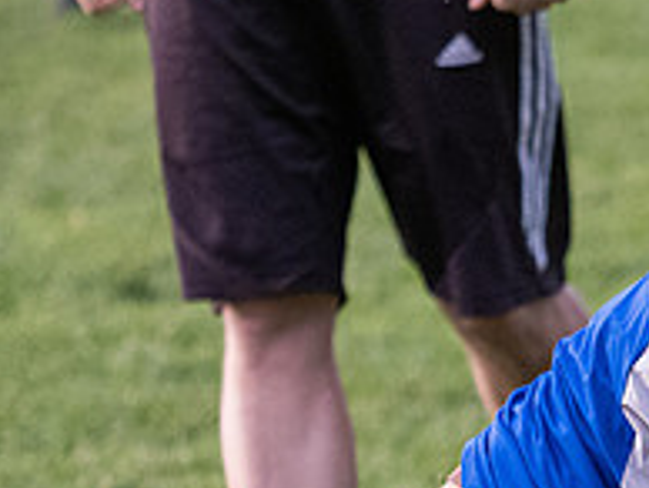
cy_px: 623
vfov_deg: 2.5
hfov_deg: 3.3
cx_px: 846
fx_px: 11207
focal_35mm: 597
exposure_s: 1/1000
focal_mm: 100
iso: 2500
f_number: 2.8
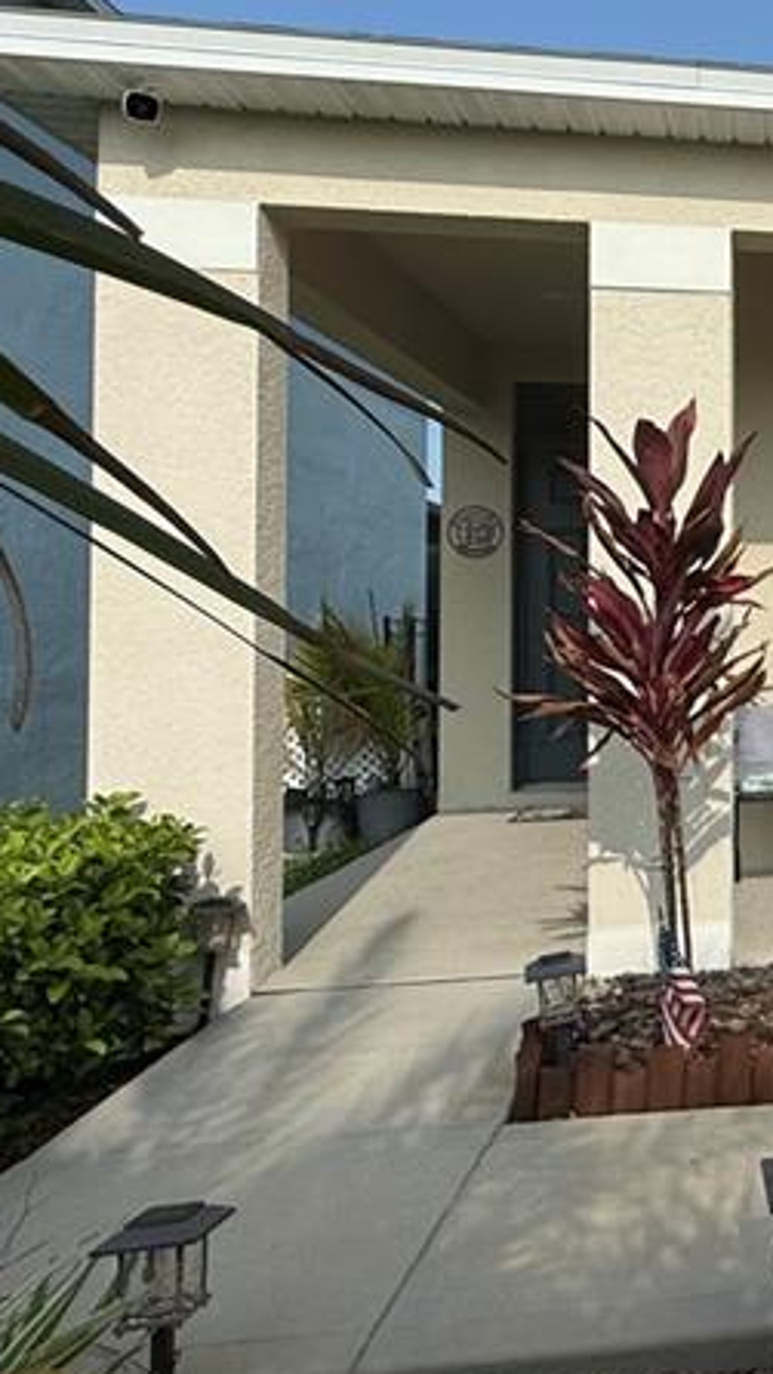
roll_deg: -0.1
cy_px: 579
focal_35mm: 35
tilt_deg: +1.7
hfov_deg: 26.7
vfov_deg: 56.4
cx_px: 1084
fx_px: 1275
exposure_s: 1/4425
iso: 50
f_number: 2.2
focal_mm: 2.22
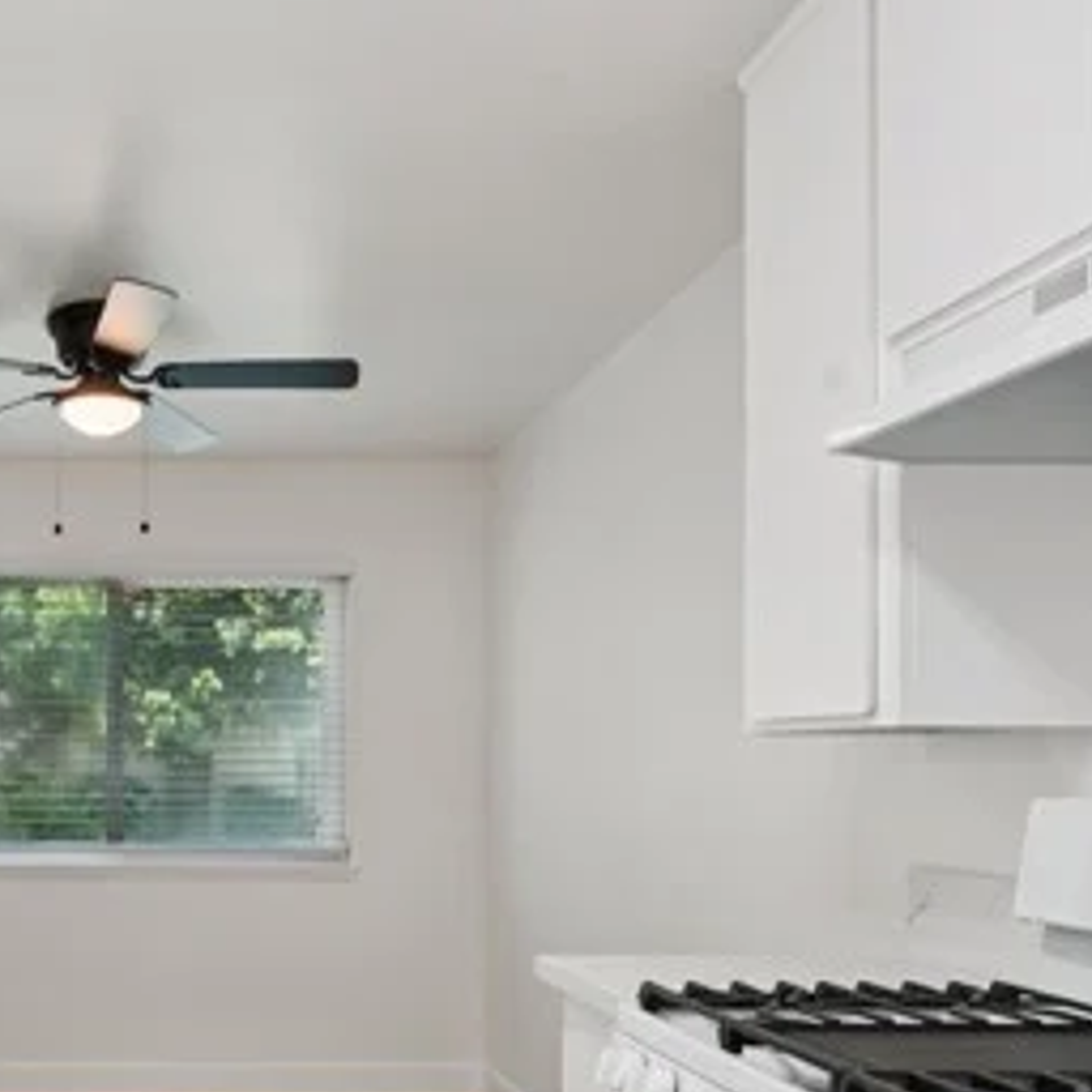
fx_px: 1213
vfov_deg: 46.9
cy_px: 802
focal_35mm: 34
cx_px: 124
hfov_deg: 44.4
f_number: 8
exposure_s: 1/25
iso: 400
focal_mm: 16
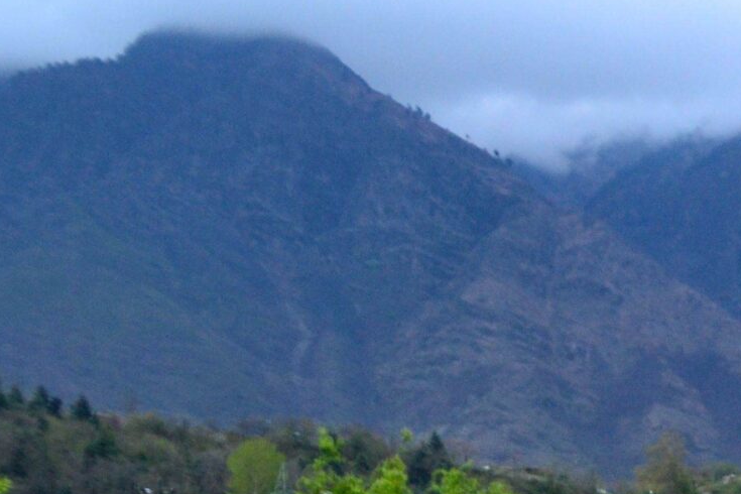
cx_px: 1109
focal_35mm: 94
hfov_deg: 19.1
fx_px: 1935
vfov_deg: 14.0
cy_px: 639
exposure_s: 1/60
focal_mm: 18
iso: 800
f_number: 5
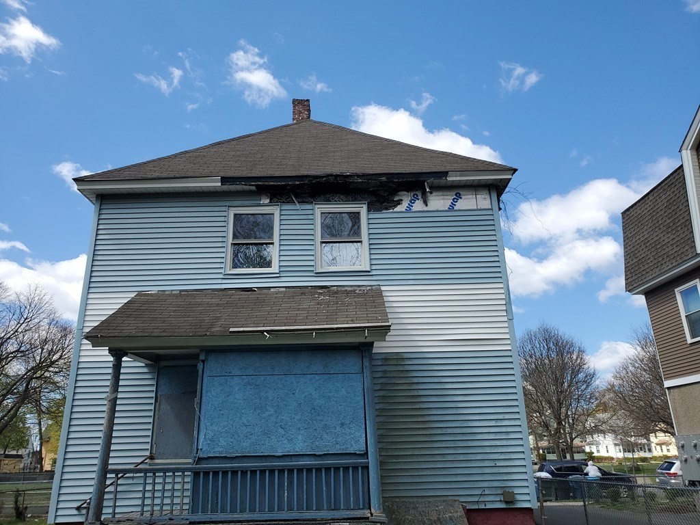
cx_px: 350
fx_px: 526
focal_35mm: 26
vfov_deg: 53.1
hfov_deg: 67.3
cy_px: 262
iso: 50
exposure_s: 1/1238
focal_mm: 4.3
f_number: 2.4
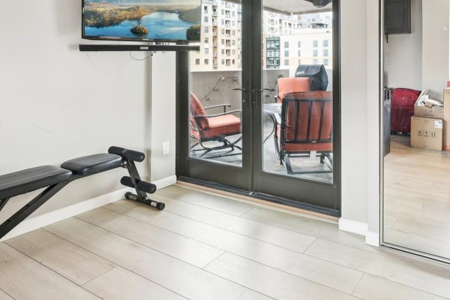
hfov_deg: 65.0
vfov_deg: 44.4
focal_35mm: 28
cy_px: 65
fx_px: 350
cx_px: 264
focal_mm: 14
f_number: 8
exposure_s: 1/10
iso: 400
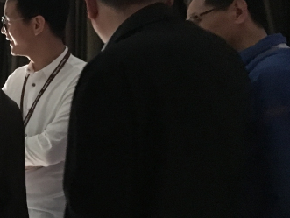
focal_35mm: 70
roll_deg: +0.1
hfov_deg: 25.8
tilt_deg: -6.1
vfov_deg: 21.0
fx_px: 587
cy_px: 139
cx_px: -23
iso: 1250
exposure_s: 1/17
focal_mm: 4.15
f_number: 2.2
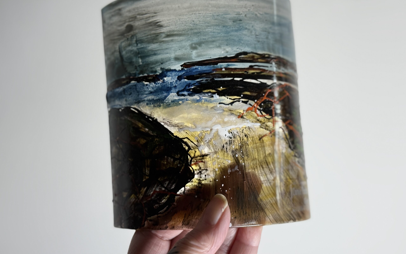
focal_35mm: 51
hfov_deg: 39.6
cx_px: 203
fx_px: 564
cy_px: 120
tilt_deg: -26.9
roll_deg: +2.3
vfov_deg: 25.3
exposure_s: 1/112
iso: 100
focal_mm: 6.76
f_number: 1.78
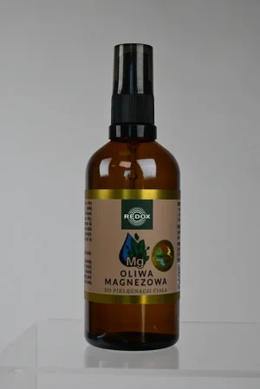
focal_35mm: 68
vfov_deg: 29.9
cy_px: 194
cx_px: 130
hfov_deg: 20.2
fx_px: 731
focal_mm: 45
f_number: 11
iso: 400
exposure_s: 1/100
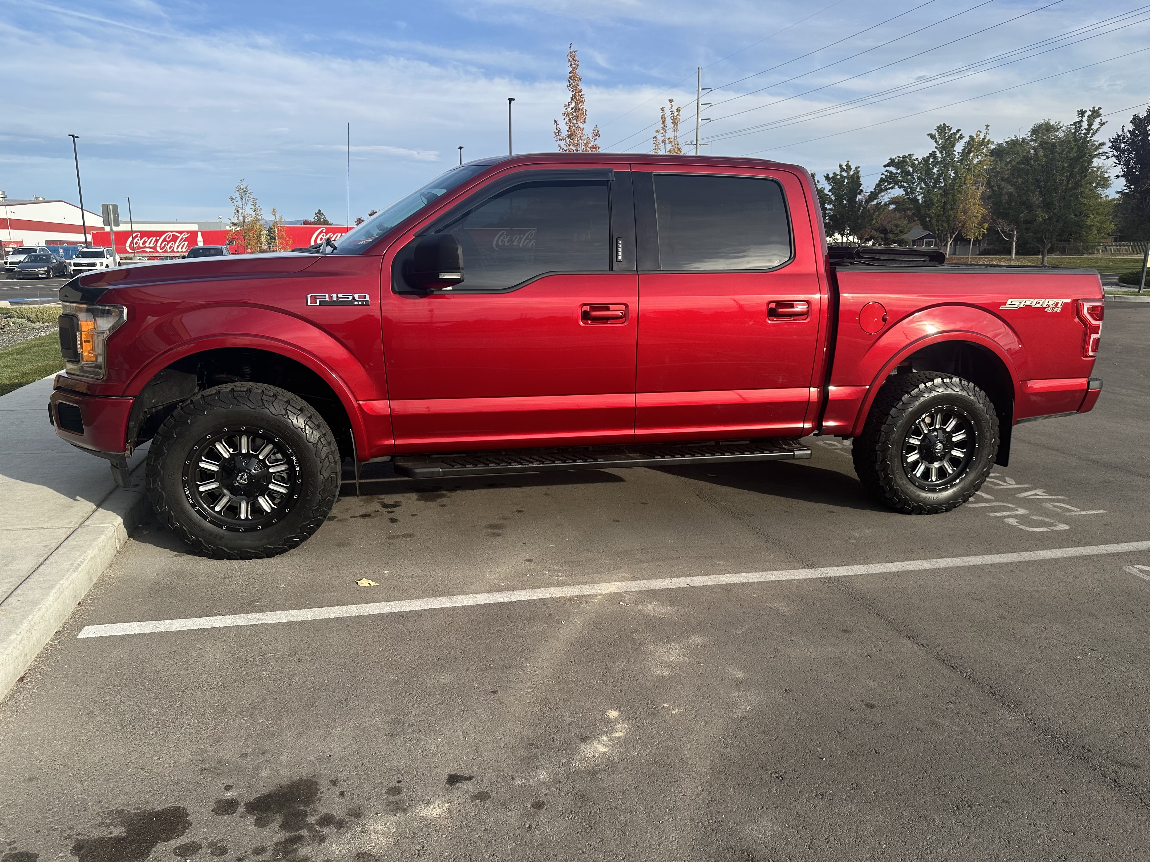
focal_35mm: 24
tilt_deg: -12.2
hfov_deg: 71.6
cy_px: 431
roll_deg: -0.1
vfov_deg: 56.8
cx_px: 575
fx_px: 797
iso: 80
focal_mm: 6.86
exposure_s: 1/1949
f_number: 1.78
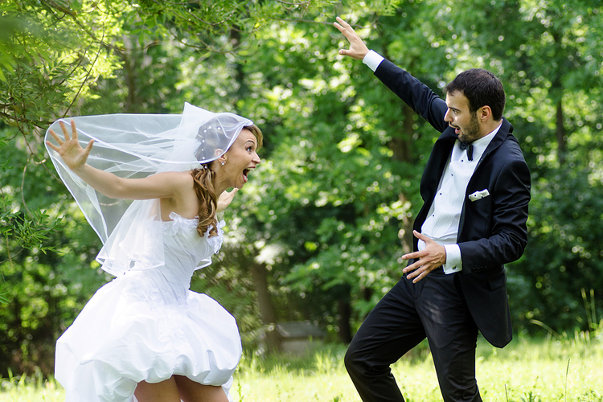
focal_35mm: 135
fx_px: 2261
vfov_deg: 10.2
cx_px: 302
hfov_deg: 15.2
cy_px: 201
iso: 100
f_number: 2.8
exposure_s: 1/800
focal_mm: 90
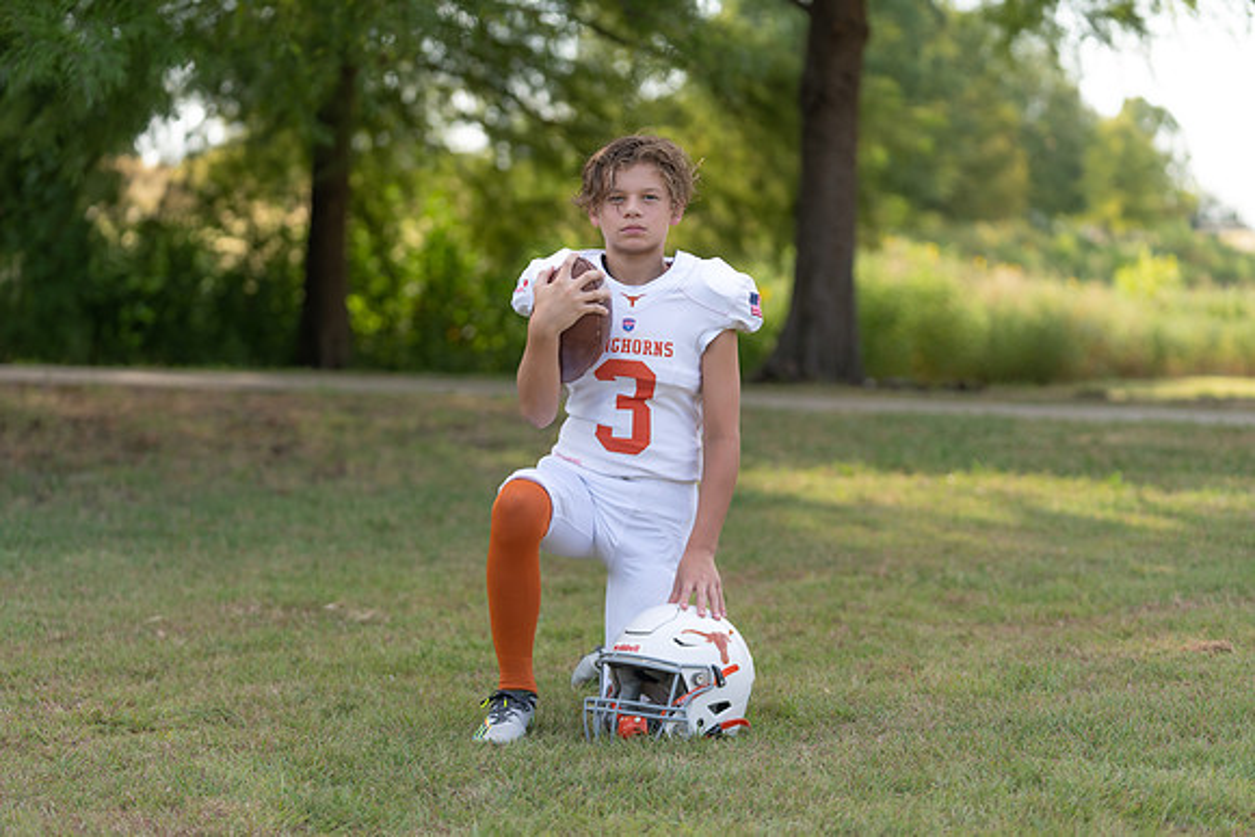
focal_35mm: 93
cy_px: 418
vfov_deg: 14.7
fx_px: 3243
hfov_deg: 21.9
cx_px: 628
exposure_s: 1/400
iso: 100
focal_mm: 93
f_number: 2.8
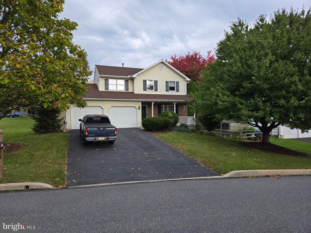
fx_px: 207
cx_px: 156
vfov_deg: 58.9
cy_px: 116
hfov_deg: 73.9
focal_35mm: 23
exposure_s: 1/260
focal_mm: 5.4
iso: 25
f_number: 1.8
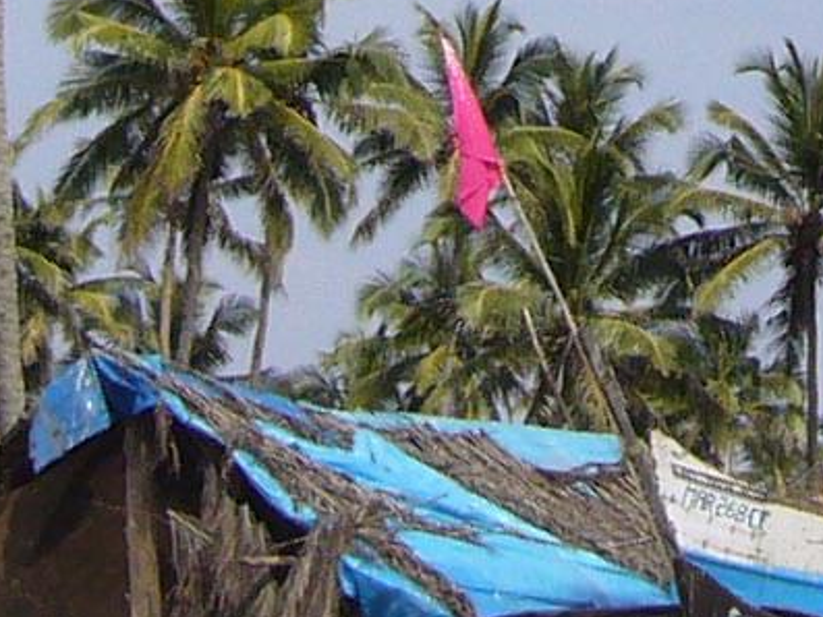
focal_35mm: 248
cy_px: -629
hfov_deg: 7.9
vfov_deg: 5.8
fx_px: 5898
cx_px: 1018
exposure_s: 1/400
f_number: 5.6
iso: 80
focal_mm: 5.8
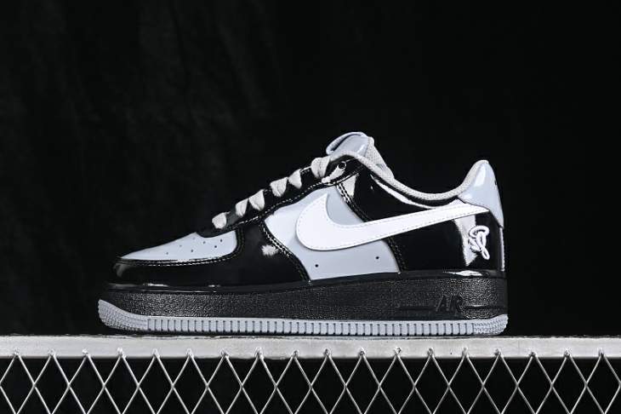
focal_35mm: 75
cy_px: 207
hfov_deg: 27.0
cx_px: 310
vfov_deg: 18.2
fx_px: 1293
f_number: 6.3
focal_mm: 50
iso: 160
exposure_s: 1/60
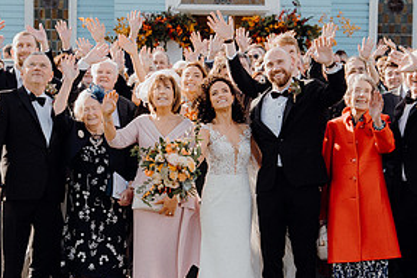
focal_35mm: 123
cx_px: 206
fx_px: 1425
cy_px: 147
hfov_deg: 16.7
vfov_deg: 11.1
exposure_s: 1/500
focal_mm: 61
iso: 125
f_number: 3.5
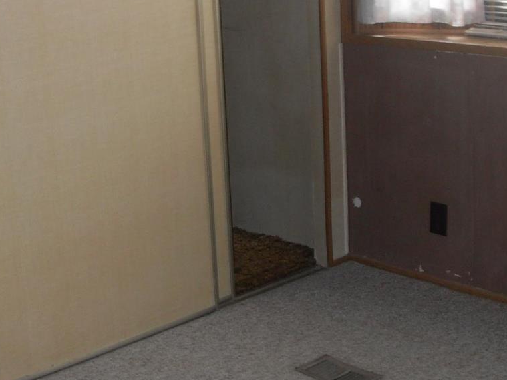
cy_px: 80
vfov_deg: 18.7
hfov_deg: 25.0
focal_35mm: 78
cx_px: 246
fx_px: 1142
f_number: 2.8
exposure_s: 1/45
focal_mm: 6.3
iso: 100
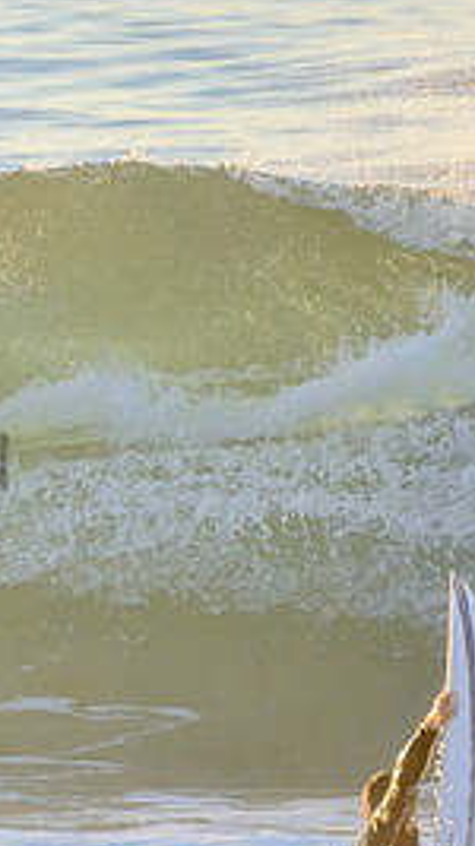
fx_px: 38281
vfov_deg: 1.3
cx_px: -326
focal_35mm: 1708
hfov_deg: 0.7
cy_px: 417
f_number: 5.6
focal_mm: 500
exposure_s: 1/1250
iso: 450
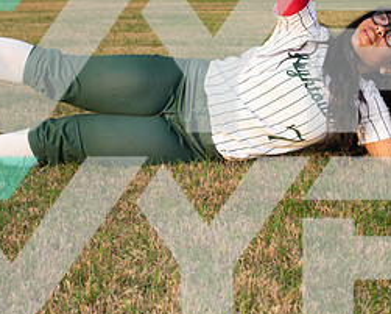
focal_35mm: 78
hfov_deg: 24.2
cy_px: 51
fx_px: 903
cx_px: 277
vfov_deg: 19.4
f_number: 6.3
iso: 200
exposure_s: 1/320
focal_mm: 36
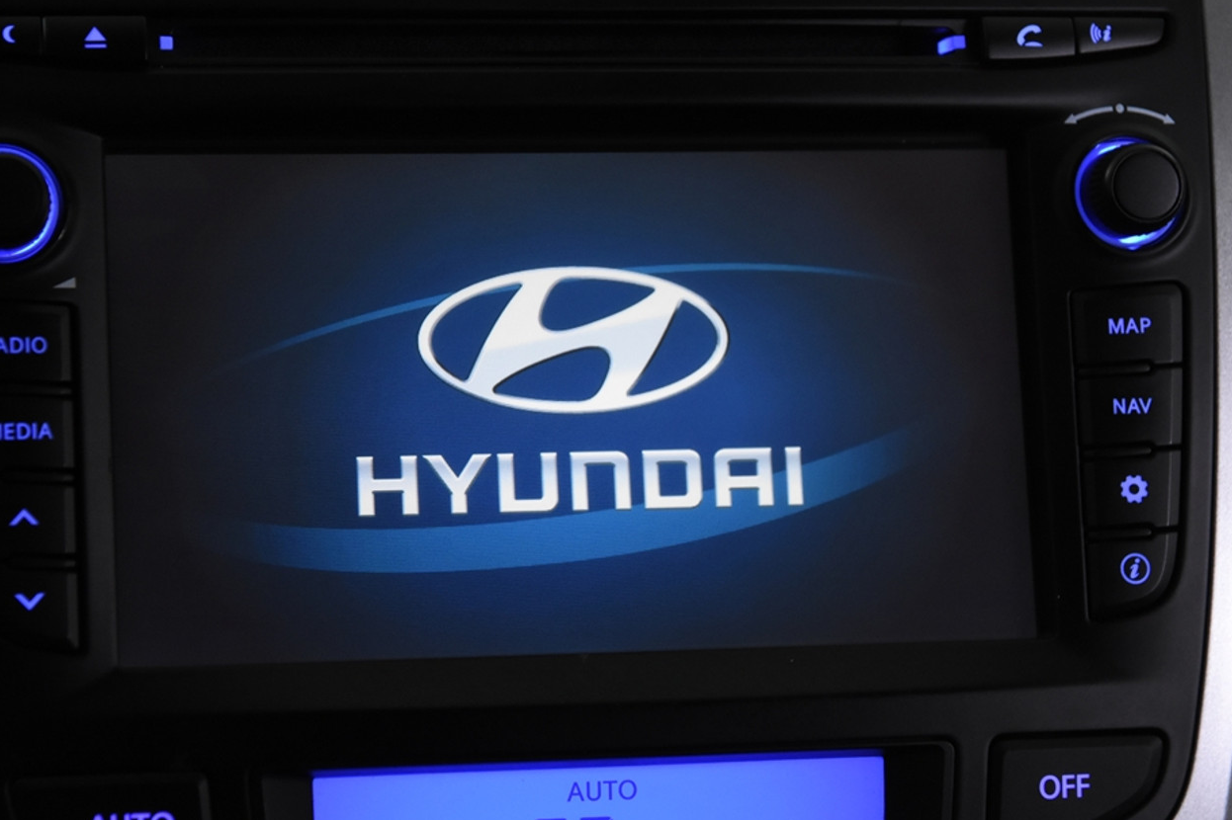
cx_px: 610
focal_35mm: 118
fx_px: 4037
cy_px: 425
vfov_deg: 11.6
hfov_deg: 17.4
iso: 2200
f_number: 4
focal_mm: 70
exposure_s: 1/125
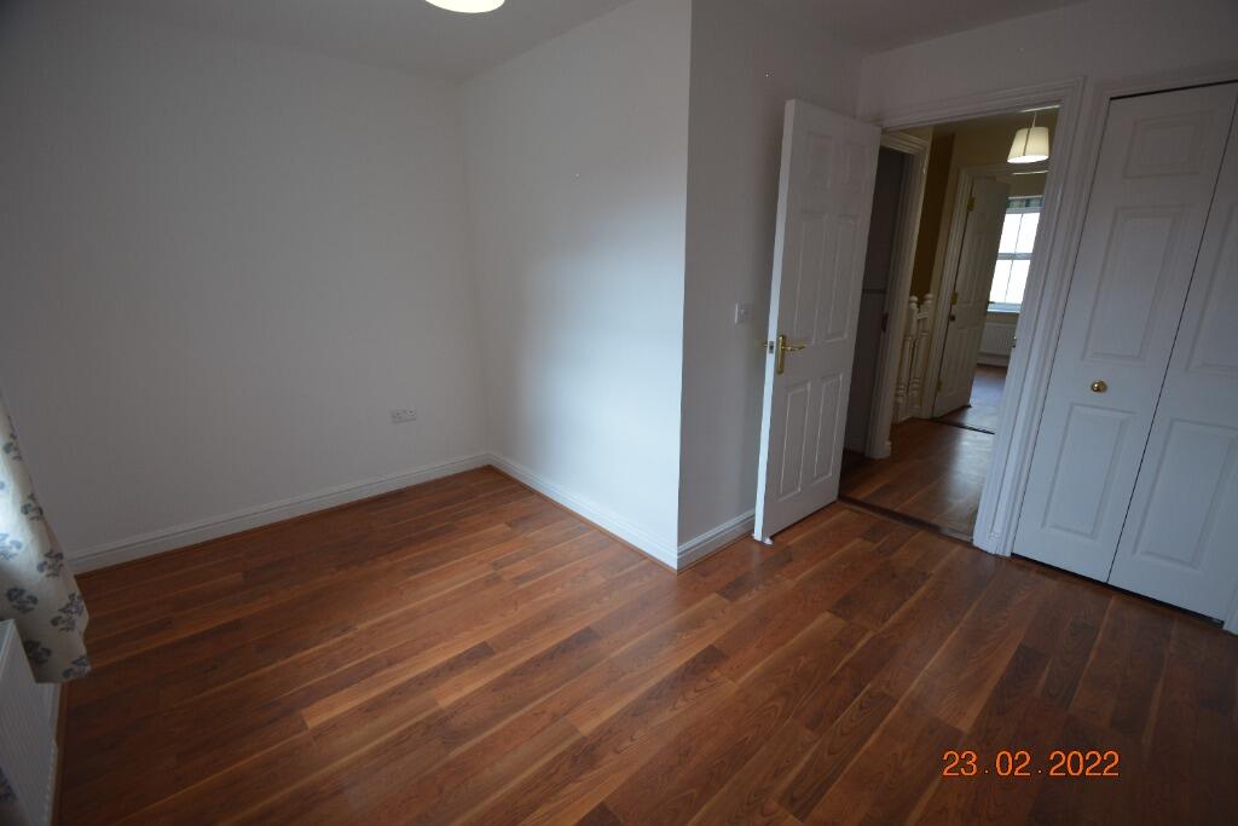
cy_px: 413
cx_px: 619
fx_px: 516
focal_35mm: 15
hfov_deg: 100.4
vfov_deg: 77.3
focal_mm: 10
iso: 400
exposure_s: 1/100
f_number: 5
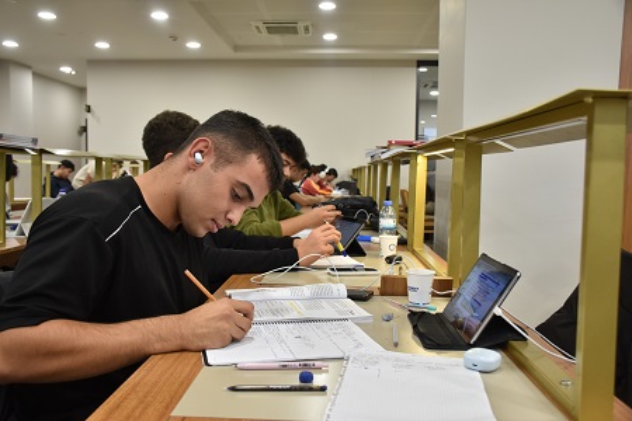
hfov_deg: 61.9
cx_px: 316
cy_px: 210
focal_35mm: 30
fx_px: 527
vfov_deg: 43.6
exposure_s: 1/80
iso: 800
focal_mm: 20
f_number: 4.5
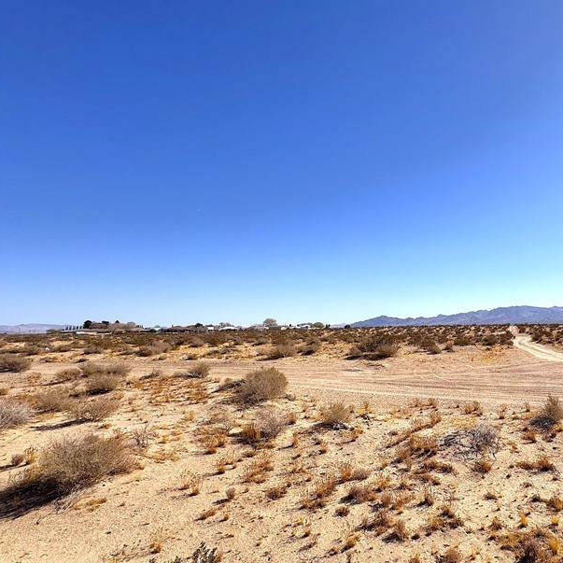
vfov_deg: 72.1
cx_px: 428
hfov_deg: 67.2
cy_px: 299
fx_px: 386
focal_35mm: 21
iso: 50
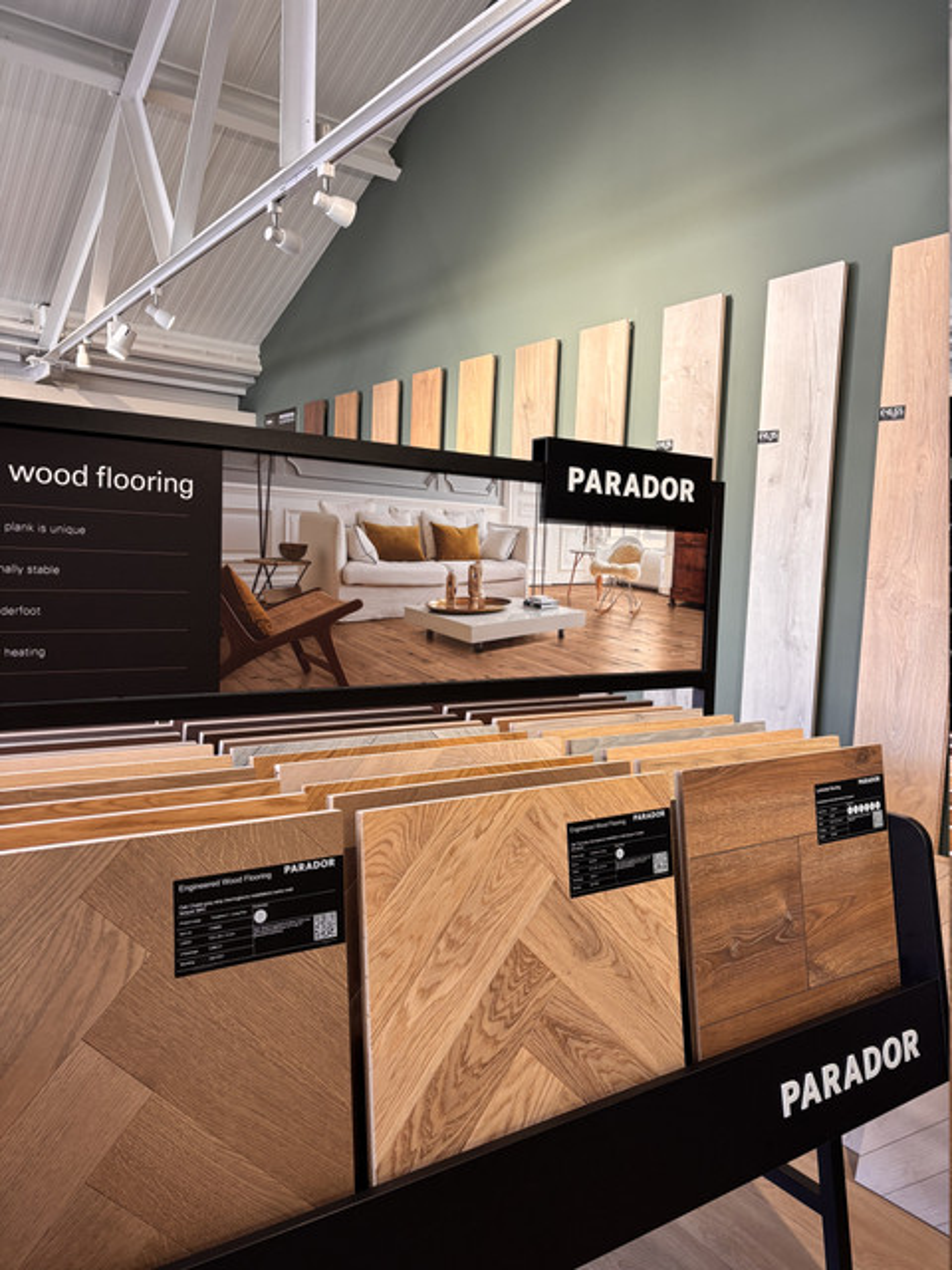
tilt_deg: -4.6
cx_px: 476
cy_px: 635
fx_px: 953
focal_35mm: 26
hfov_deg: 53.1
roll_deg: -3.2
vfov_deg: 67.3
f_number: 1.6
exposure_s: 1/100
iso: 100
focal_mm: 5.96
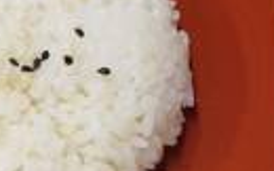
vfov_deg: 8.9
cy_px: 308
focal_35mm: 140
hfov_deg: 14.5
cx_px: -45
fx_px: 1045
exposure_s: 1/60
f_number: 3.5
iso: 1000
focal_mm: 18
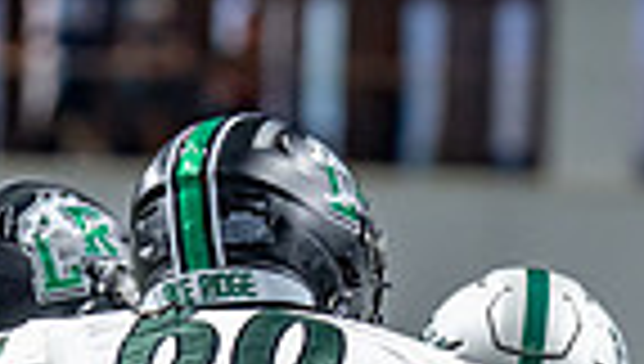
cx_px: 581
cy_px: 552
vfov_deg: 1.6
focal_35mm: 773
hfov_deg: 2.8
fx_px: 13222
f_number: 2.8
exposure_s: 1/640
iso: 1250
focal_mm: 134
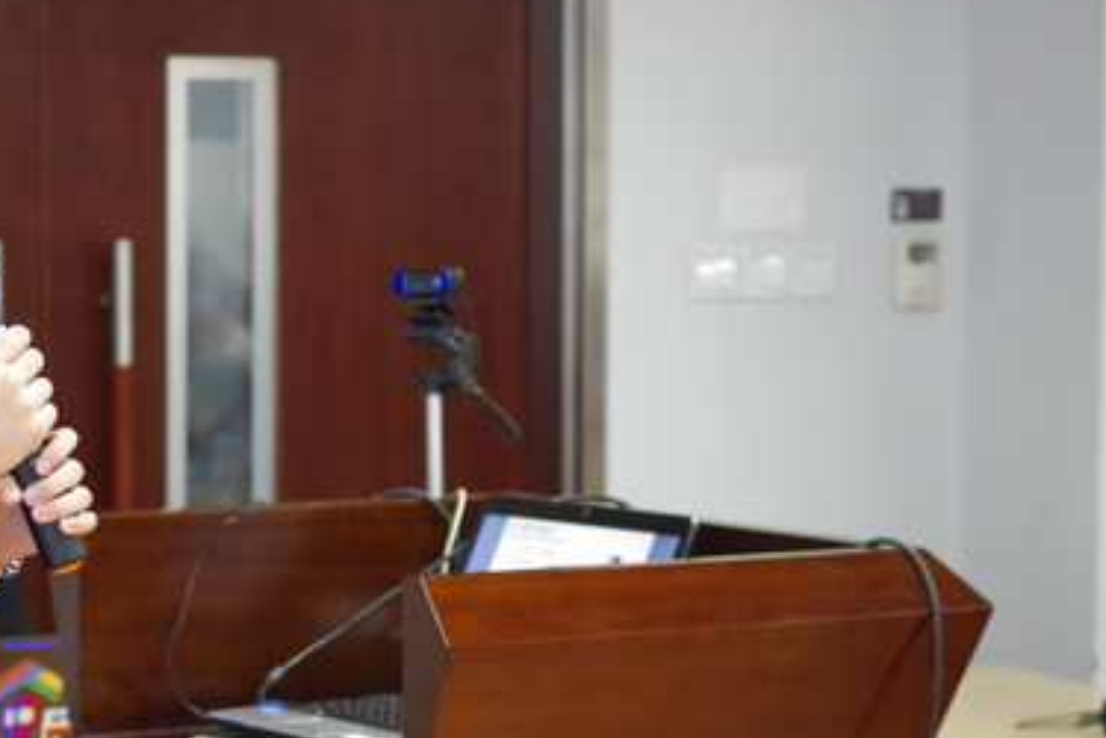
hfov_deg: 18.2
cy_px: 416
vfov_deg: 12.3
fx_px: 3410
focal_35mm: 111
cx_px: 147
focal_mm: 35
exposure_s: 1/40
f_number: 2.4
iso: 800
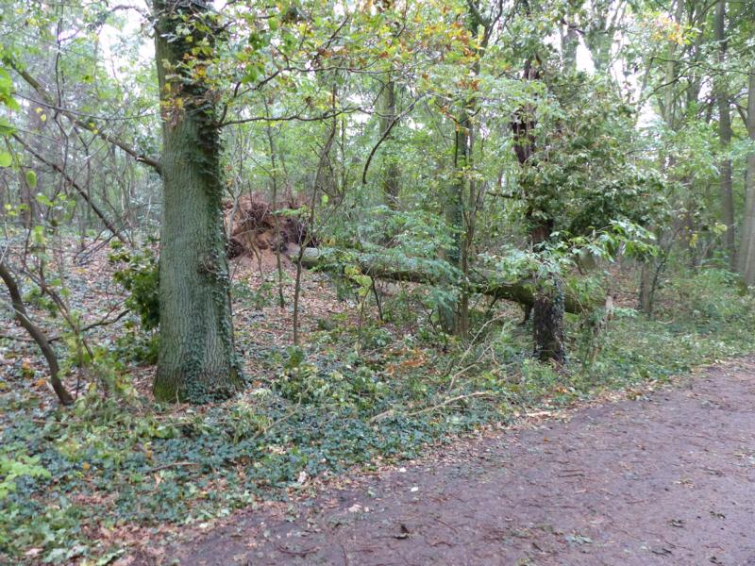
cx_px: 378
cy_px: 283
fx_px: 545
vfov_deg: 54.9
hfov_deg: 69.4
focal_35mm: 25
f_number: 2.8
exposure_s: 1/50
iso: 400
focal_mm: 4.5
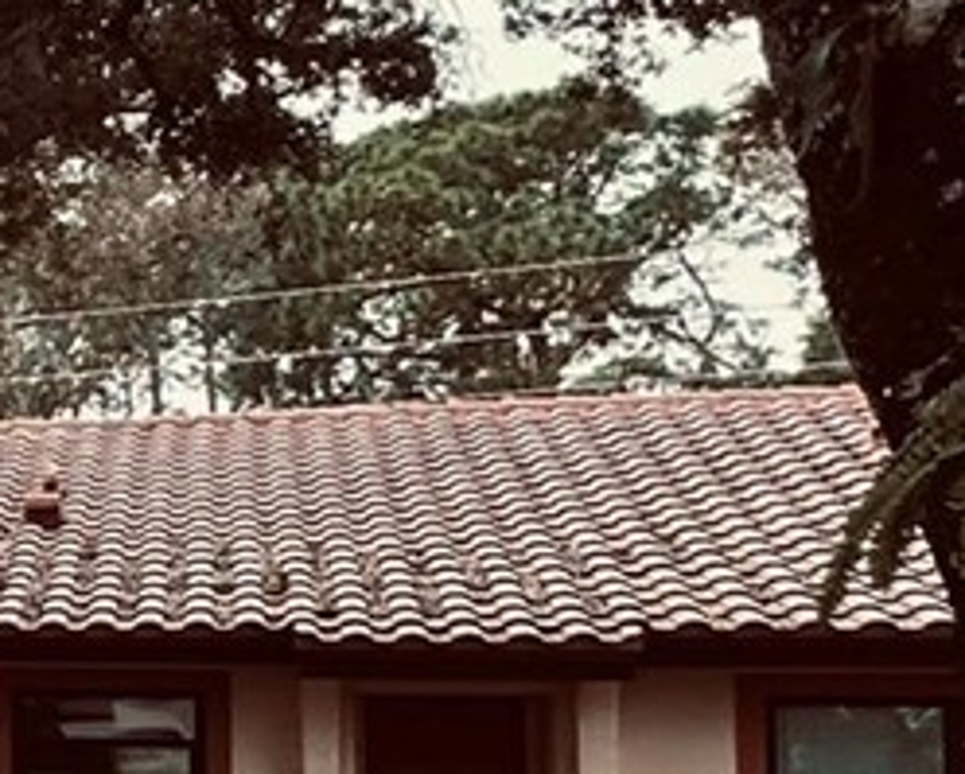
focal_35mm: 88
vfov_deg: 17.4
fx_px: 2516
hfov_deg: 14.0
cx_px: -1428
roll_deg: -2.2
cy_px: 583
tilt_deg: +4.6
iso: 40
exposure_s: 1/166
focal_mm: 2.22
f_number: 2.2
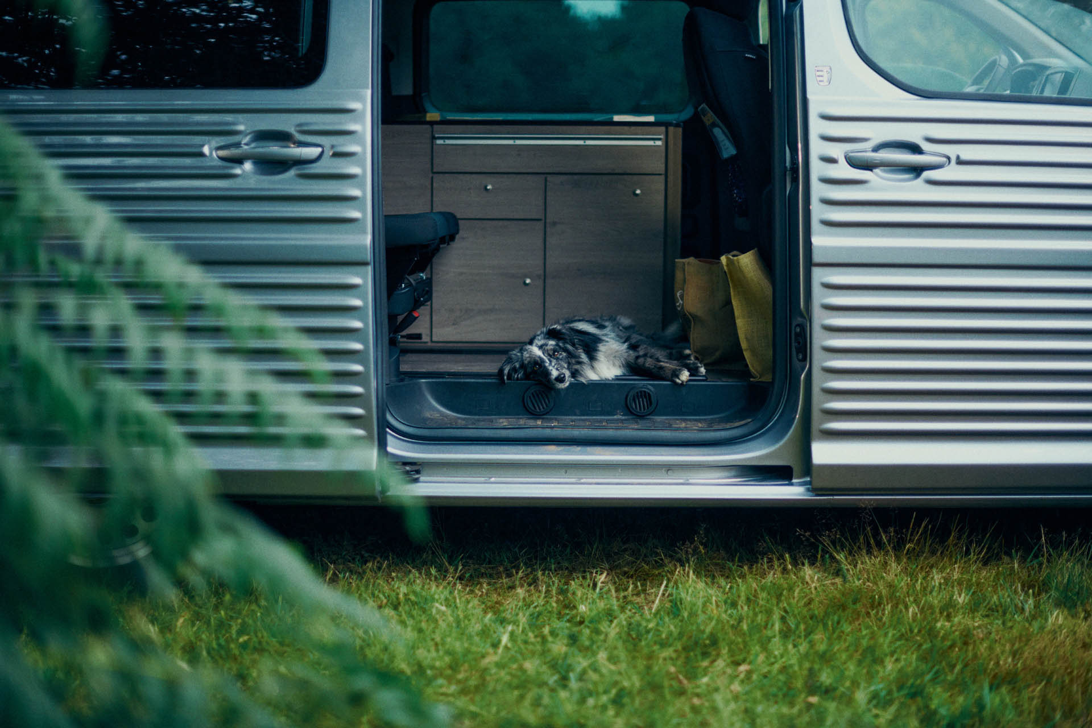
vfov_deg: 27.0
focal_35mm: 50
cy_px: 364
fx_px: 1517
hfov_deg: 39.6
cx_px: 546
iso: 800
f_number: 1.6
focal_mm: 50
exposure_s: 1/640
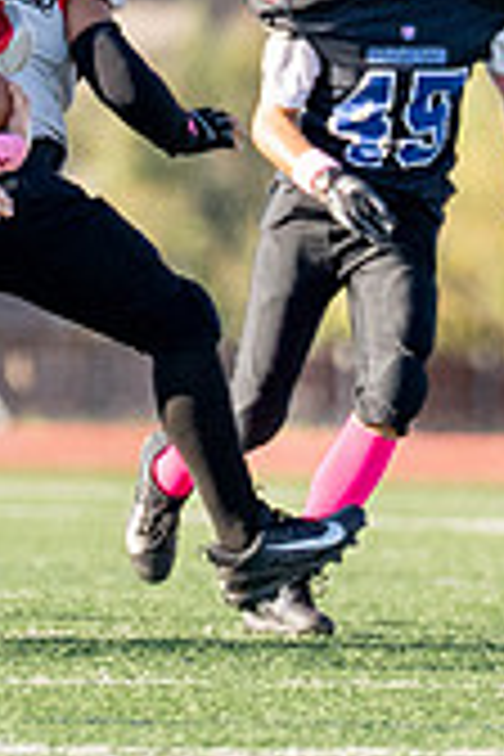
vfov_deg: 1.4
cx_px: -28
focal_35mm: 1446
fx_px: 30364
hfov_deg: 1.0
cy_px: 41
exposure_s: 1/4000
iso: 400
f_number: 2.8
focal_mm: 200
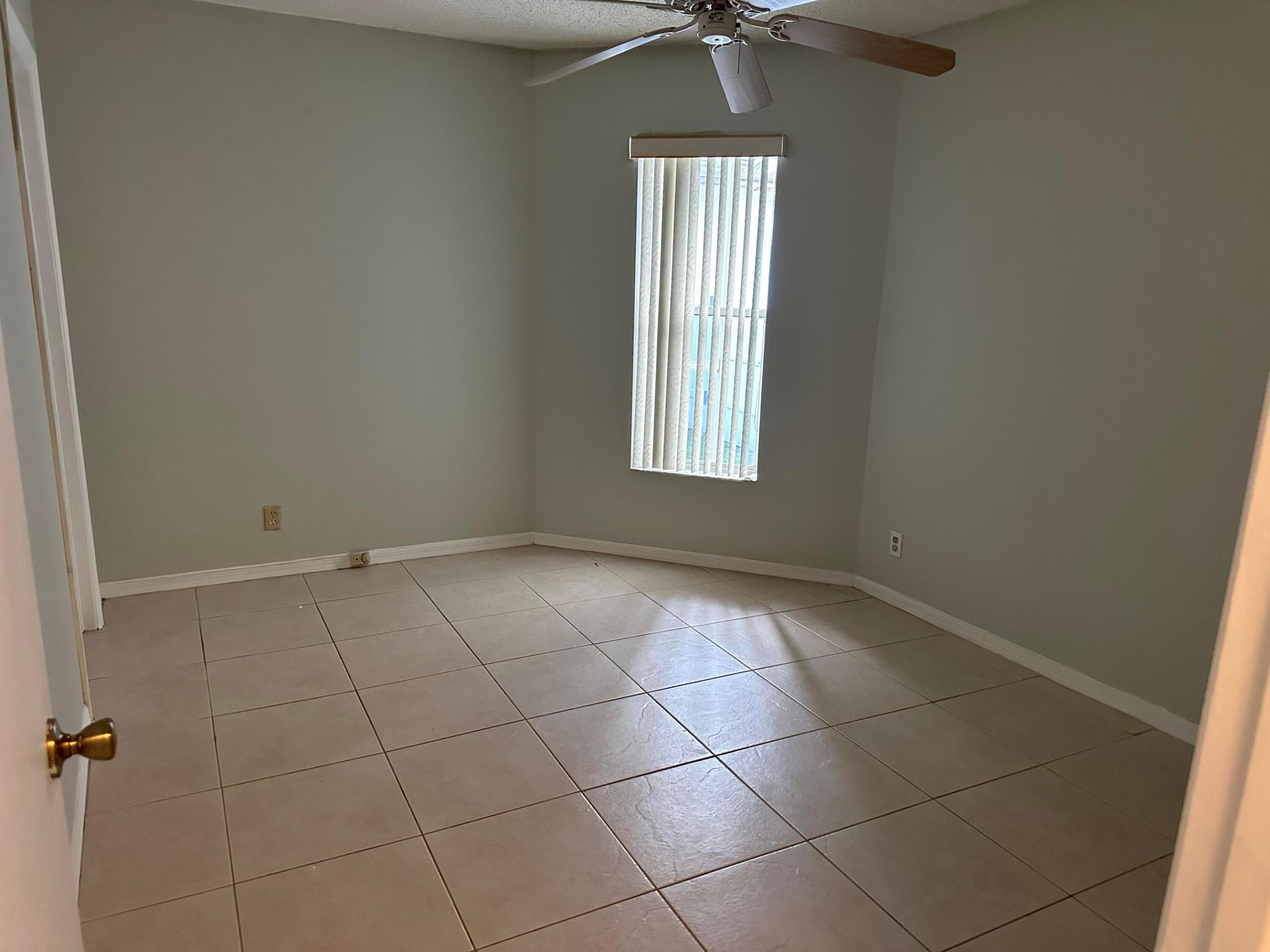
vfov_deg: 56.8
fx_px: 881
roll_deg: -3.1
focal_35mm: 24
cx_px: 635
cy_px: 476
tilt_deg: -13.2
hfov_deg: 71.6
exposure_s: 1/60
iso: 640
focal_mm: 6.86
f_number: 1.78
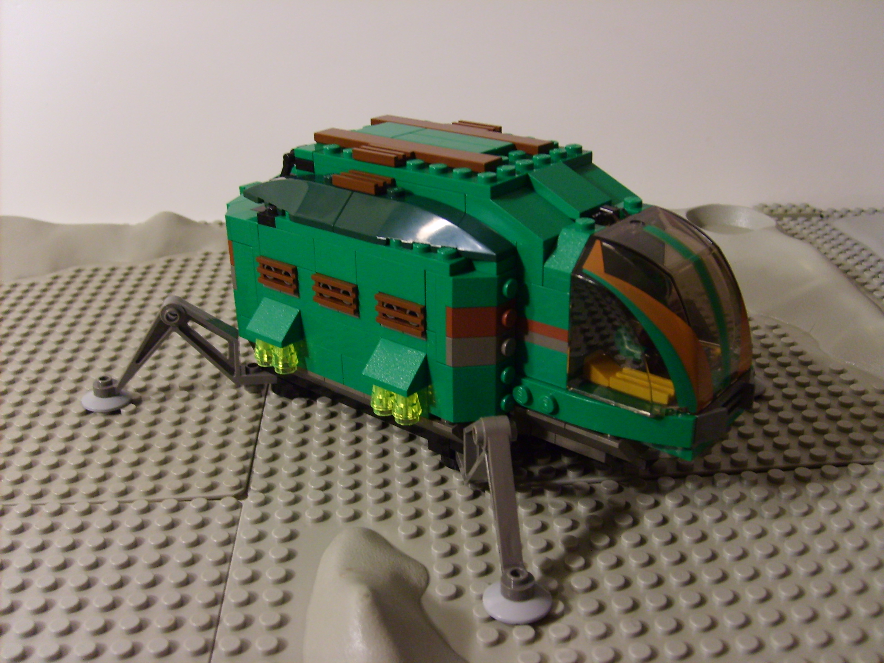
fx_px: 894
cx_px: 442
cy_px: 332
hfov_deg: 52.6
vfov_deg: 40.7
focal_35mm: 35
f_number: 2.8
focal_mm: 5.8
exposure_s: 1/20
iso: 140
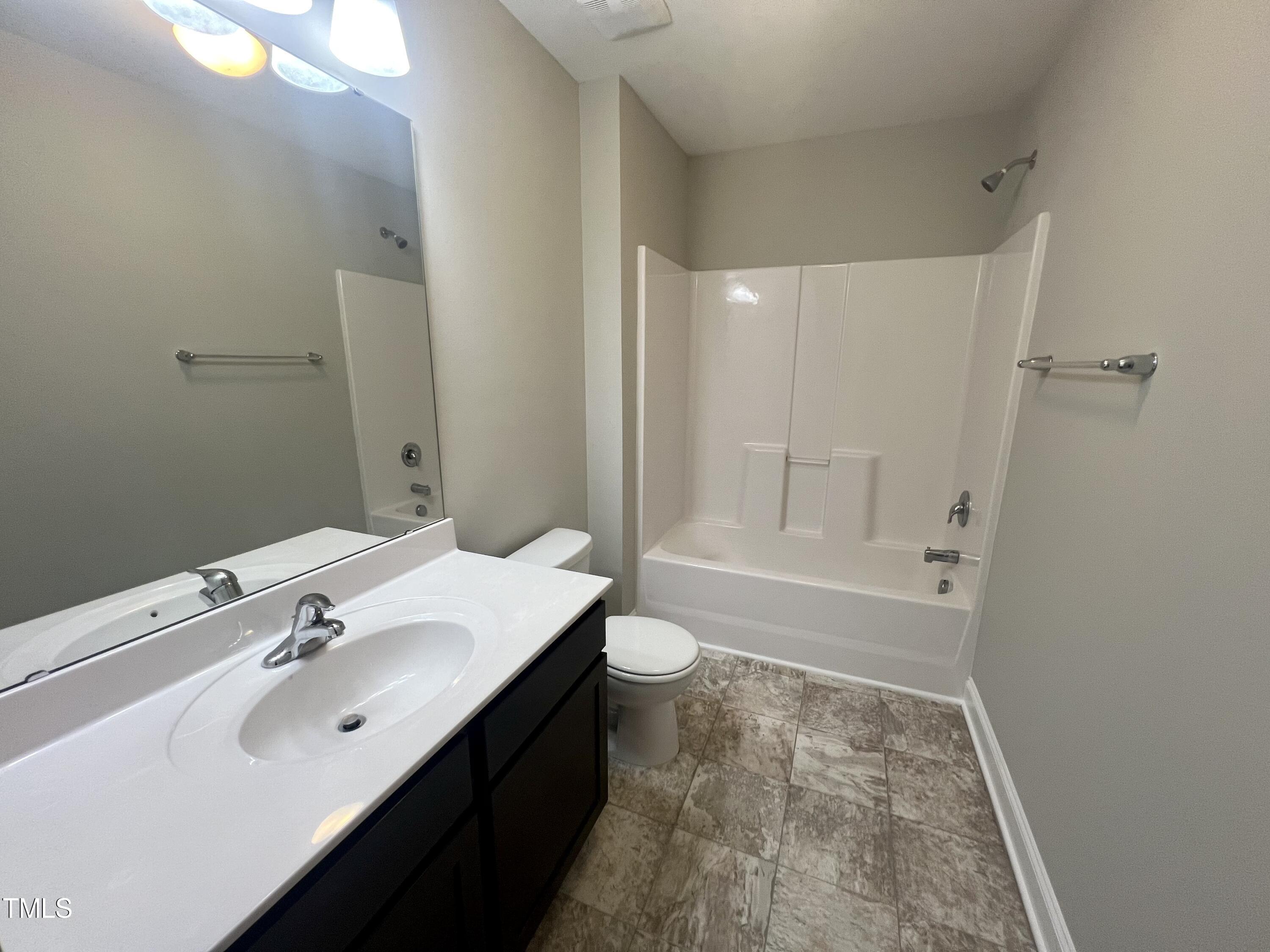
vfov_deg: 89.9
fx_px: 477
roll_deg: -0.7
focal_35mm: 13
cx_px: 635
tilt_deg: -13.6
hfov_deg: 106.2
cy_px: 476
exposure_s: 1/120
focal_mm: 1.57
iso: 100
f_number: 1.8
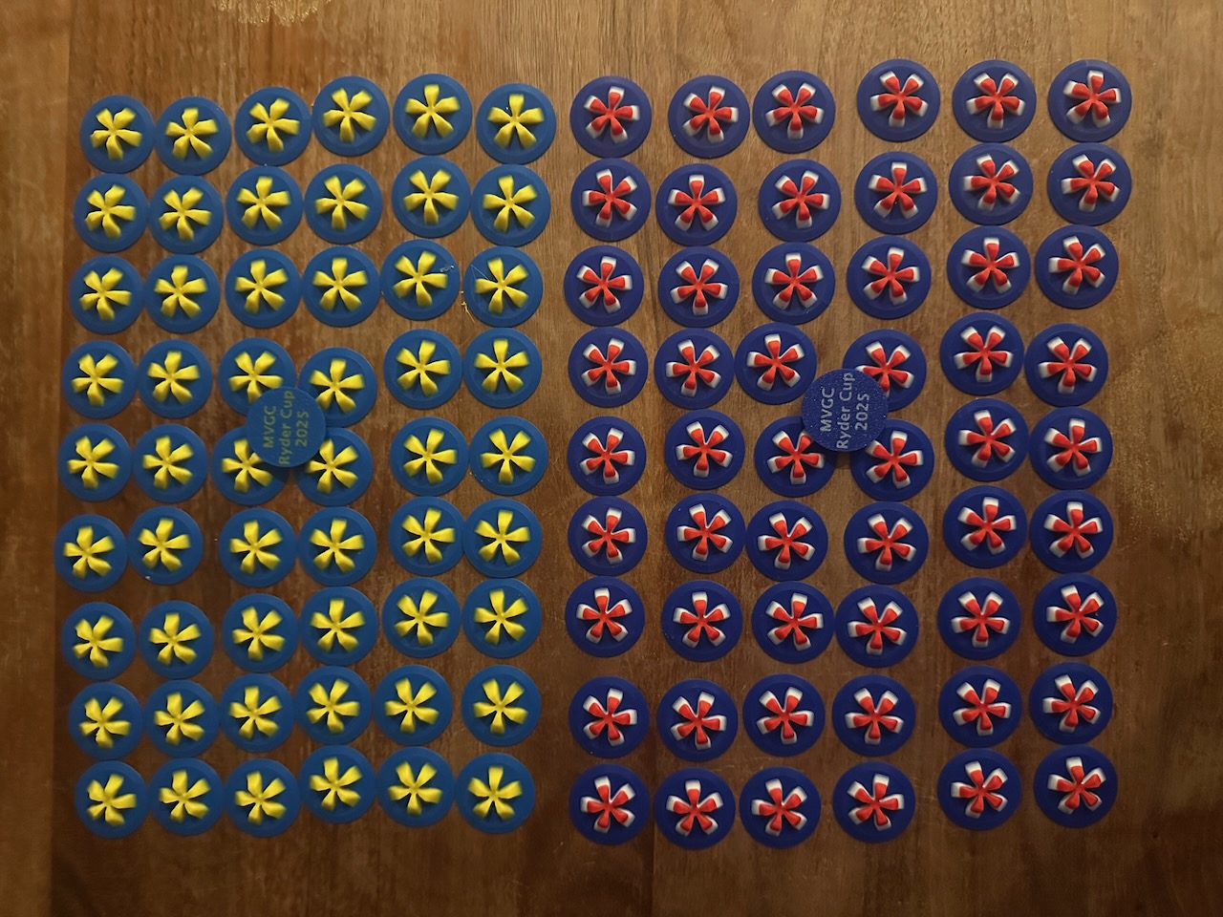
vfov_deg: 56.8
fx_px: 848
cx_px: 612
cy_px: 458
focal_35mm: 24
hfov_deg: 71.6
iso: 1000
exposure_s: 1/30
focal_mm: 6.86
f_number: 1.78
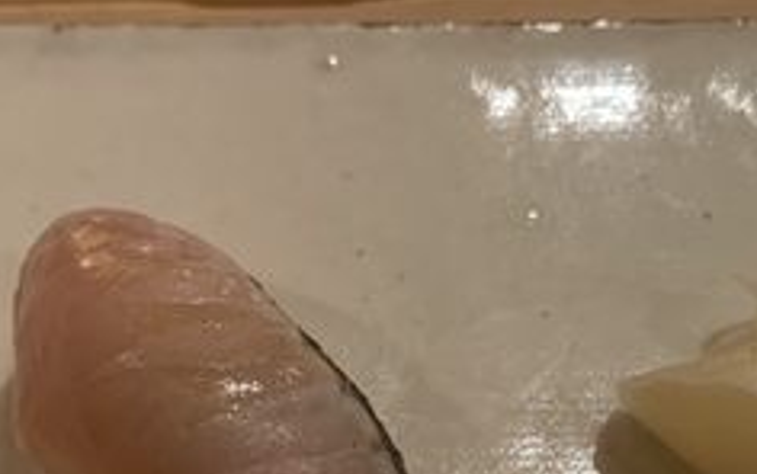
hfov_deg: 29.2
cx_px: 289
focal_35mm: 70
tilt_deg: -55.6
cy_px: 554
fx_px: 1446
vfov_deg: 17.8
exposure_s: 1/50
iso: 200
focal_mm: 4.25
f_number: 1.8
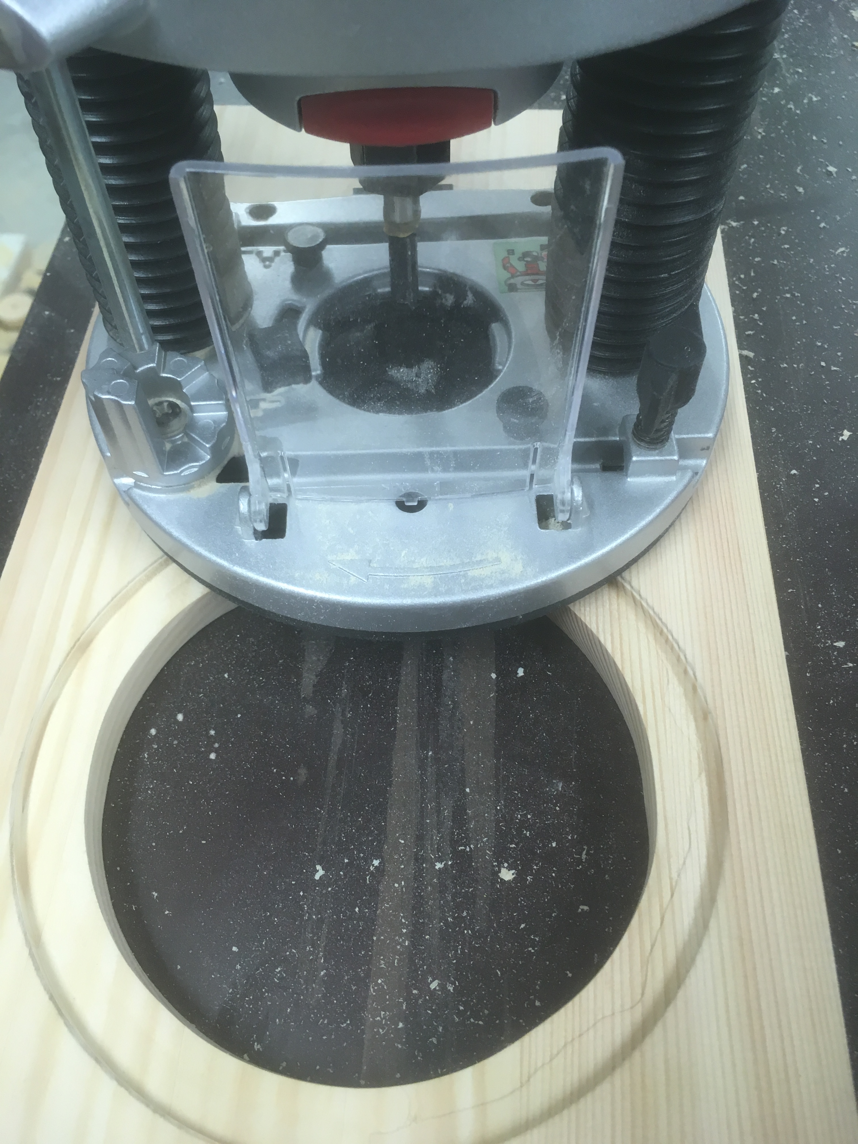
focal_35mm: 29
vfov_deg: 61.7
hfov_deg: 48.2
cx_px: 429
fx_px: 958
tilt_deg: -59.1
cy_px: 572
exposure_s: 1/33
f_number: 2.2
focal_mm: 4.15
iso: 80
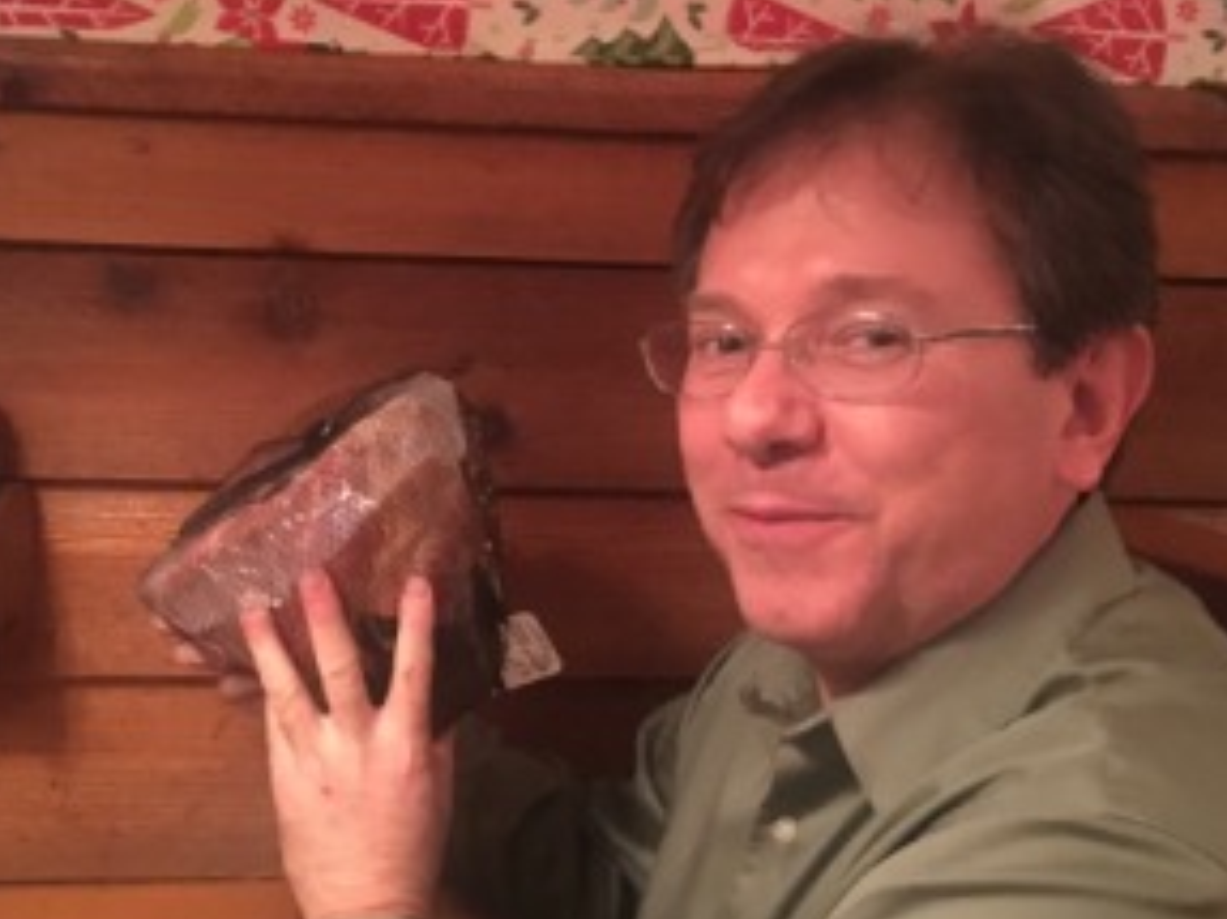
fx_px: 1311
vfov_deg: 38.6
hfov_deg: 50.0
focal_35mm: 37
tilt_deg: -7.1
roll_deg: -0.7
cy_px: 504
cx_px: 522
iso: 1000
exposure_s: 1/15
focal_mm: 4.15
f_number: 2.2
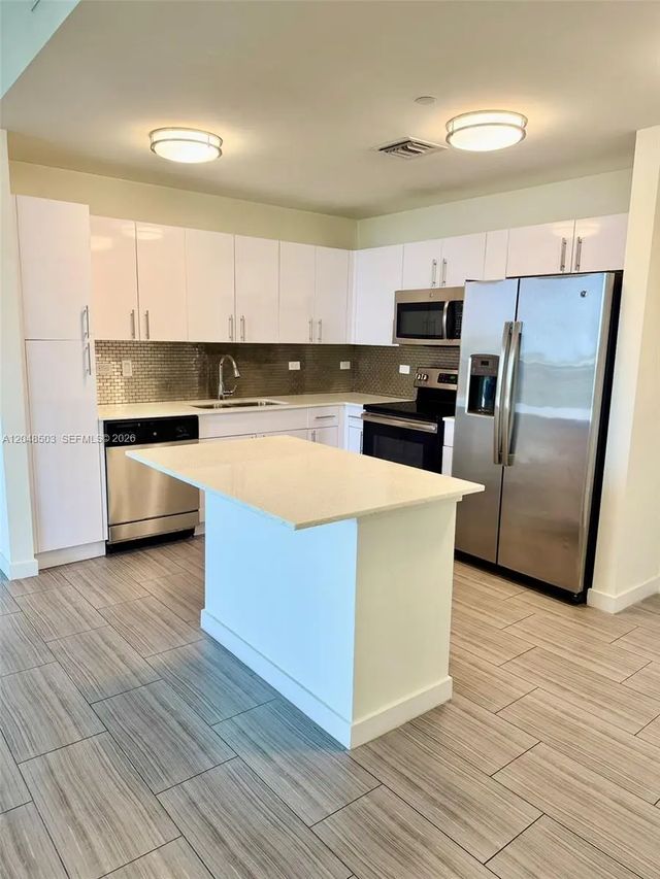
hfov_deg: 56.8
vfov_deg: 71.6
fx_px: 610
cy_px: 440
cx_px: 330
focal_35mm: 24
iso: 125
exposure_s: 1/60
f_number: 1.78
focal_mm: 6.76
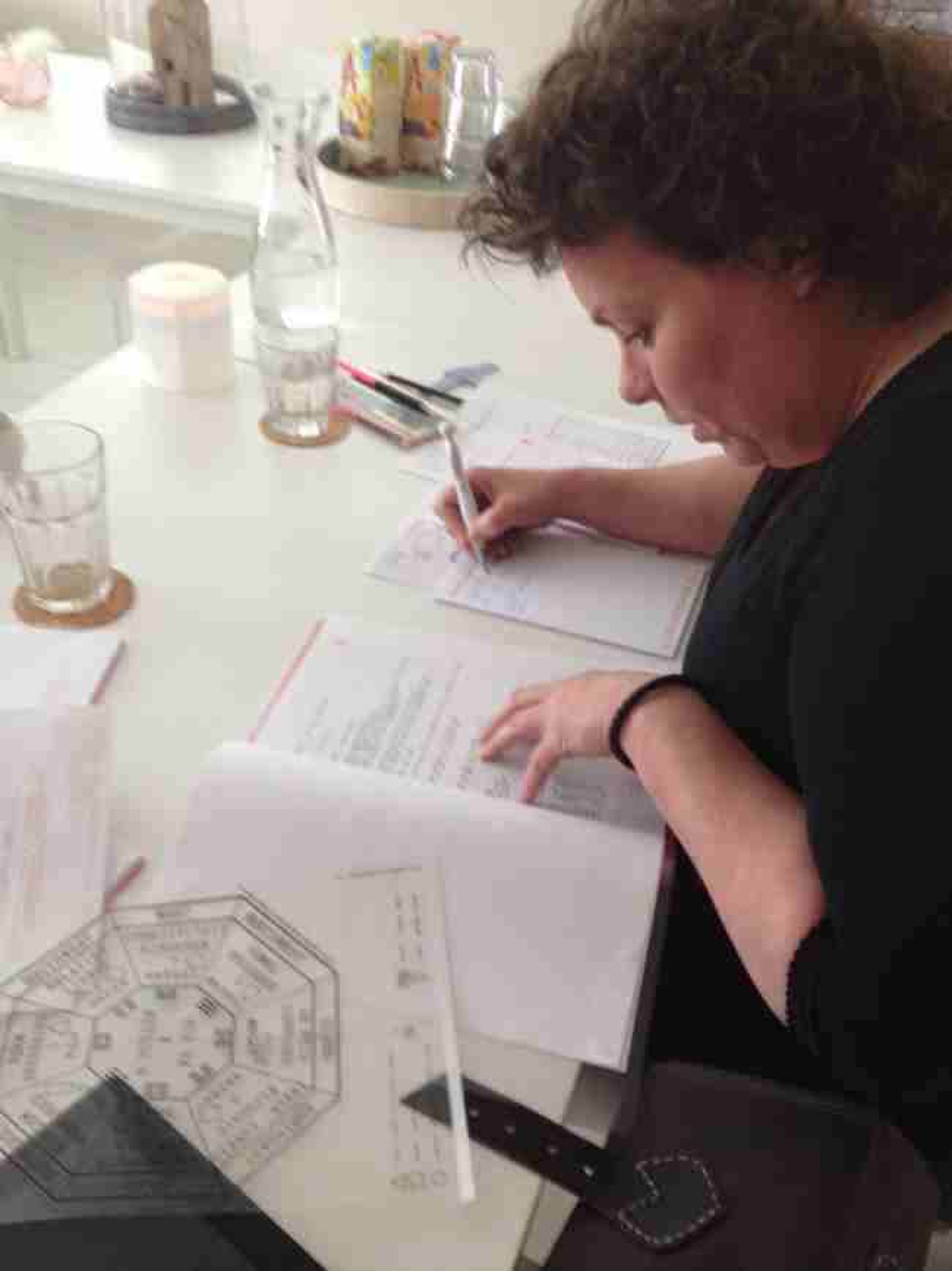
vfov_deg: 52.6
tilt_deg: -36.8
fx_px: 1284
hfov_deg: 40.7
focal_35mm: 35
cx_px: 476
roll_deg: -2.4
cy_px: 636
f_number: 2.4
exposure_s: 1/20
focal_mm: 4.28
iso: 80
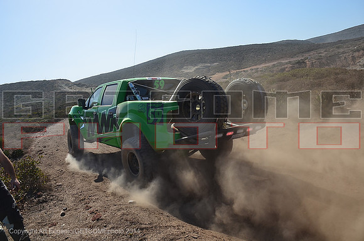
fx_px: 272
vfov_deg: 47.7
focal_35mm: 27
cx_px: 182
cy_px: 120
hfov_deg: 67.5
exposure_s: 1/640
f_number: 7.1
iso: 200
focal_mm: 18
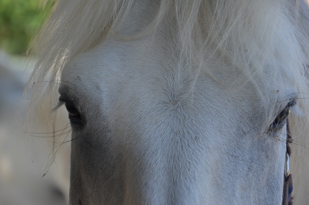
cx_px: 154
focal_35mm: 158
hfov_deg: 13.1
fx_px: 1349
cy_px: 102
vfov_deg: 8.7
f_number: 5.6
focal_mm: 105
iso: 800
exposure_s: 1/1000
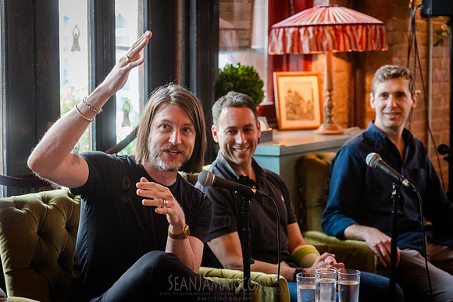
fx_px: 1017
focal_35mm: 81
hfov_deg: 25.1
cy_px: 151
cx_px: 226
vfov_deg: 16.9
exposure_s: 1/200
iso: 5000
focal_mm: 80
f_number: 3.5
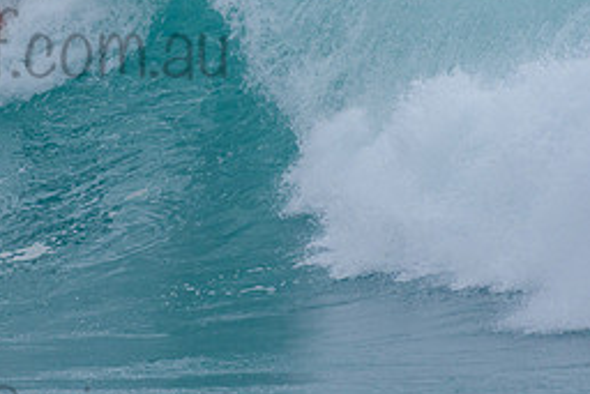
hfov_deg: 1.5
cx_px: -16
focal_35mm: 1389
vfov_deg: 1.0
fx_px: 22776
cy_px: 24
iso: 500
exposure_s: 1/2000
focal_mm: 500
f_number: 5.6
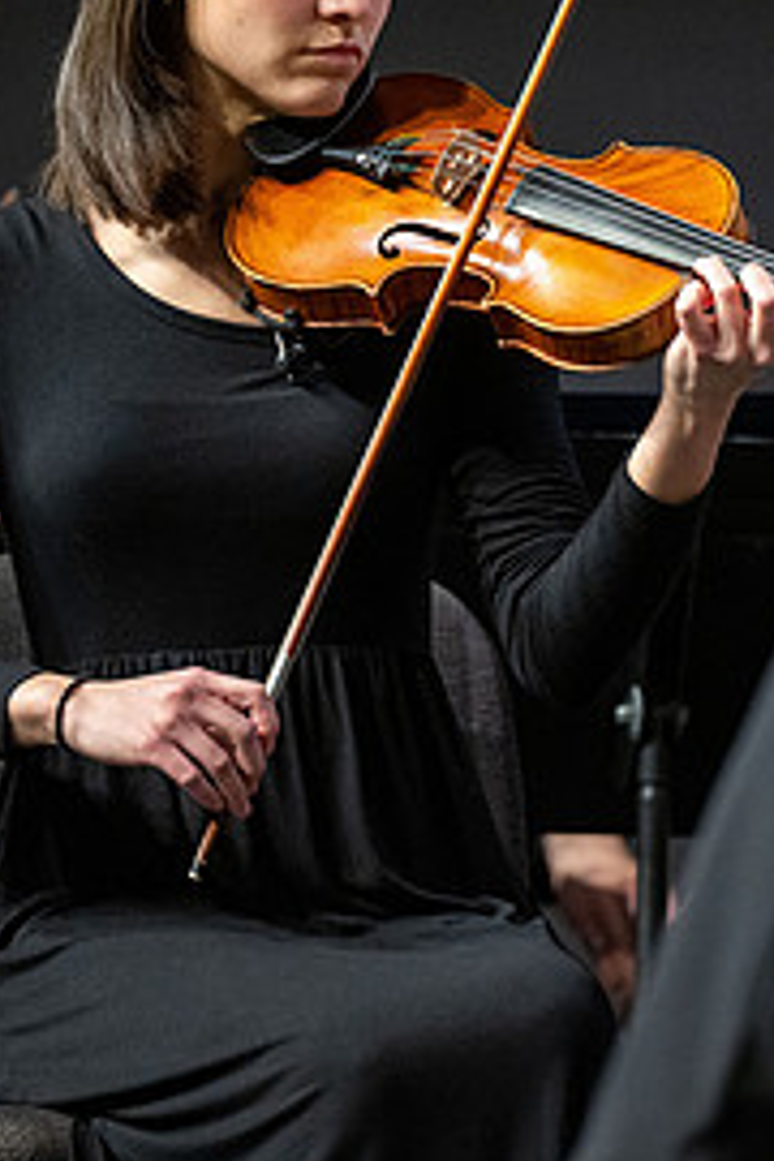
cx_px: 529
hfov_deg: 3.2
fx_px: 13866
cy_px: 398
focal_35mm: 430
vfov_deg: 4.8
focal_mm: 200
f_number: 2.8
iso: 2500
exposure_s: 1/400
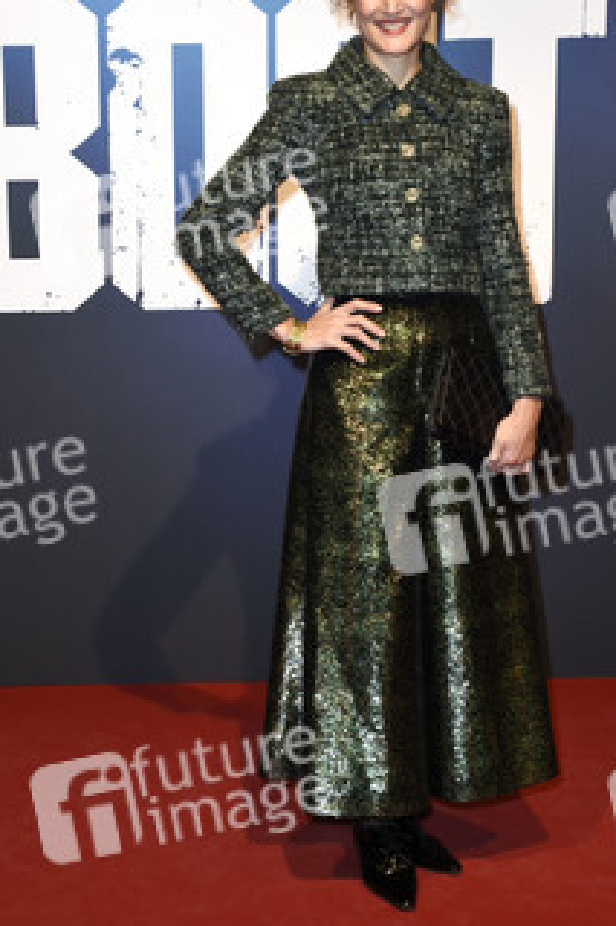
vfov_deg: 30.6
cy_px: 362
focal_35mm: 66
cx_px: 263
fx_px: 1686
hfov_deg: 20.7
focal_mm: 35
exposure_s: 1/160
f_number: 6.3
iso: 500
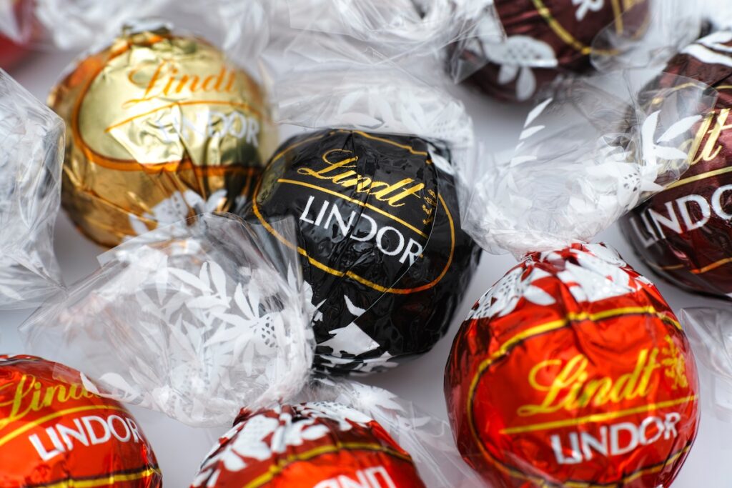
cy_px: 244
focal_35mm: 75
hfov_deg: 27.0
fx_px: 1525
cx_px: 366
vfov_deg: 18.2
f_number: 6.3
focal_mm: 50
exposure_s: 1/60
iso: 100
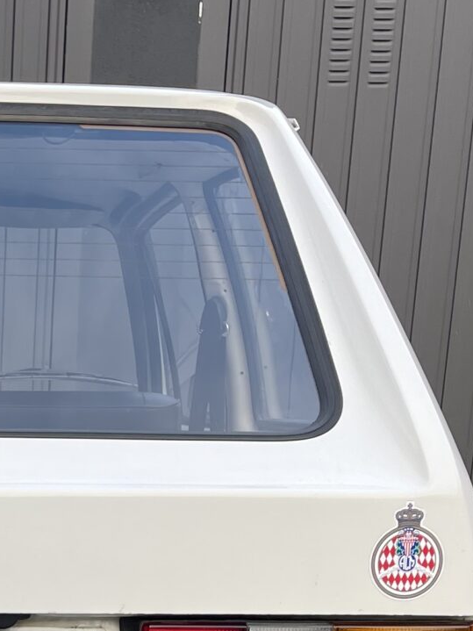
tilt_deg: -16.8
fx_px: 1622
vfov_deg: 19.8
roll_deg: -0.3
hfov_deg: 15.9
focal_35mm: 89
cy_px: 869
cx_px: -120
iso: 32
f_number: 1.6
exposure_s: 1/344
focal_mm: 5.1
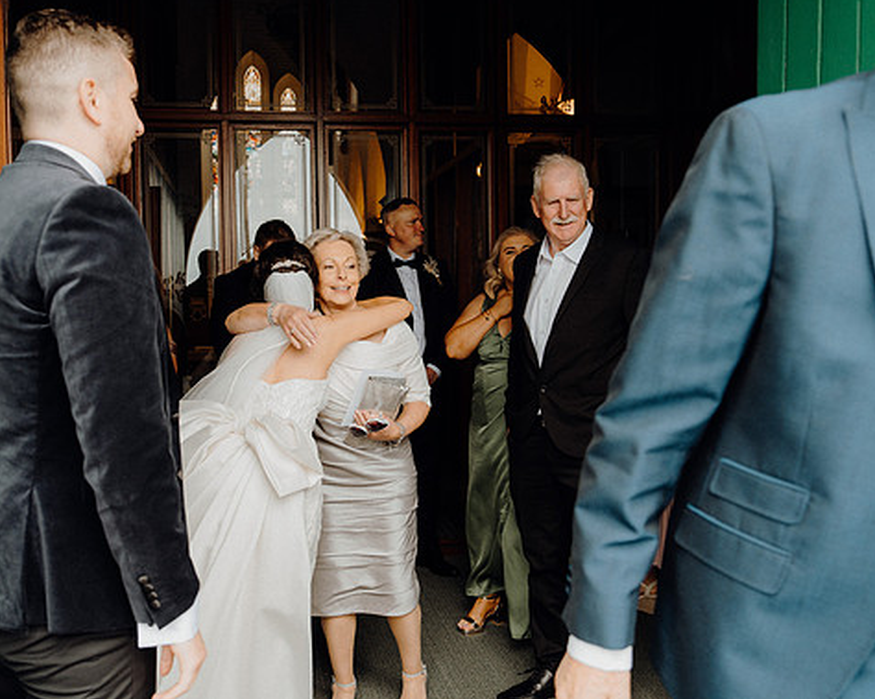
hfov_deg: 56.8
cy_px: 346
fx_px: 803
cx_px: 356
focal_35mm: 31
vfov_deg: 47.1
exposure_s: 1/200
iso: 400
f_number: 3.5
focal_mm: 27
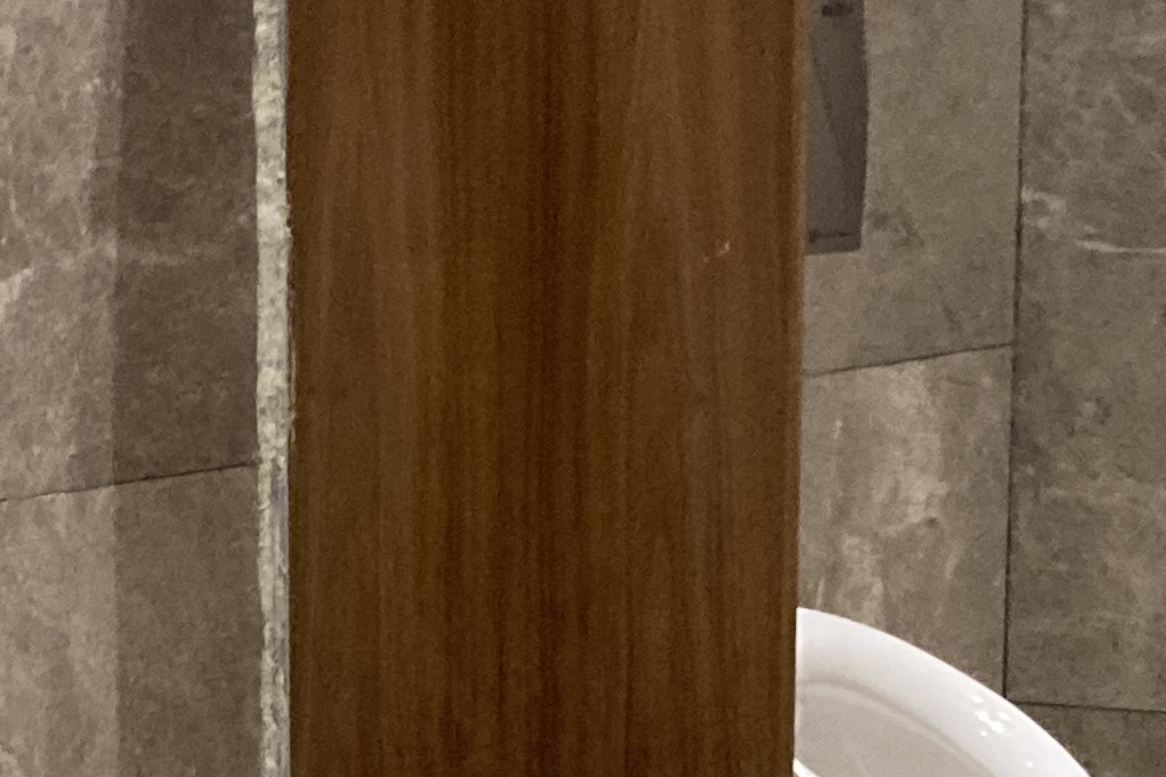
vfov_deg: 10.0
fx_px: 4340
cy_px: 1051
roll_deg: +2.0
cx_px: 69
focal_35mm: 134
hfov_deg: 15.1
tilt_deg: -11.7
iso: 320
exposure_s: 1/60
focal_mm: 3.99
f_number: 1.8
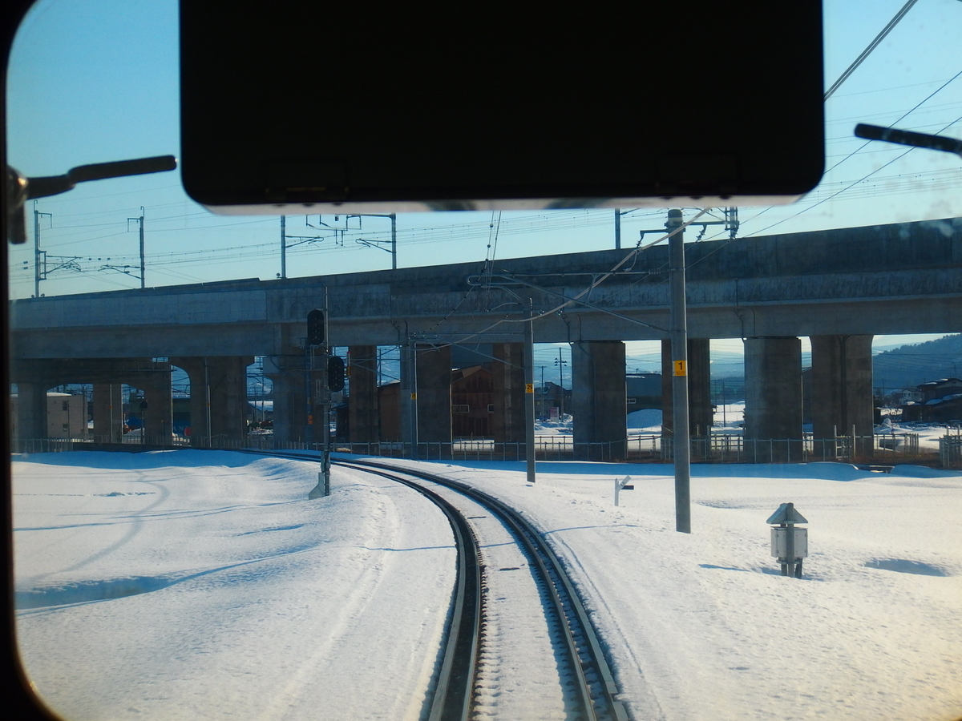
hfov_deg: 22.3
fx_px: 2446
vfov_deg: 16.8
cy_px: 360
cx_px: 481
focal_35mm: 88
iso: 100
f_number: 5
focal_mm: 15.9
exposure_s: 1/1600
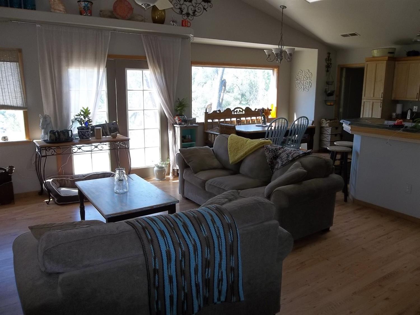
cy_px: 158
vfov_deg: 51.3
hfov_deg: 65.3
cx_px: 210
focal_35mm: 27
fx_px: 327
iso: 80
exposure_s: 1/40
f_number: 3.5
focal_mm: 4.9
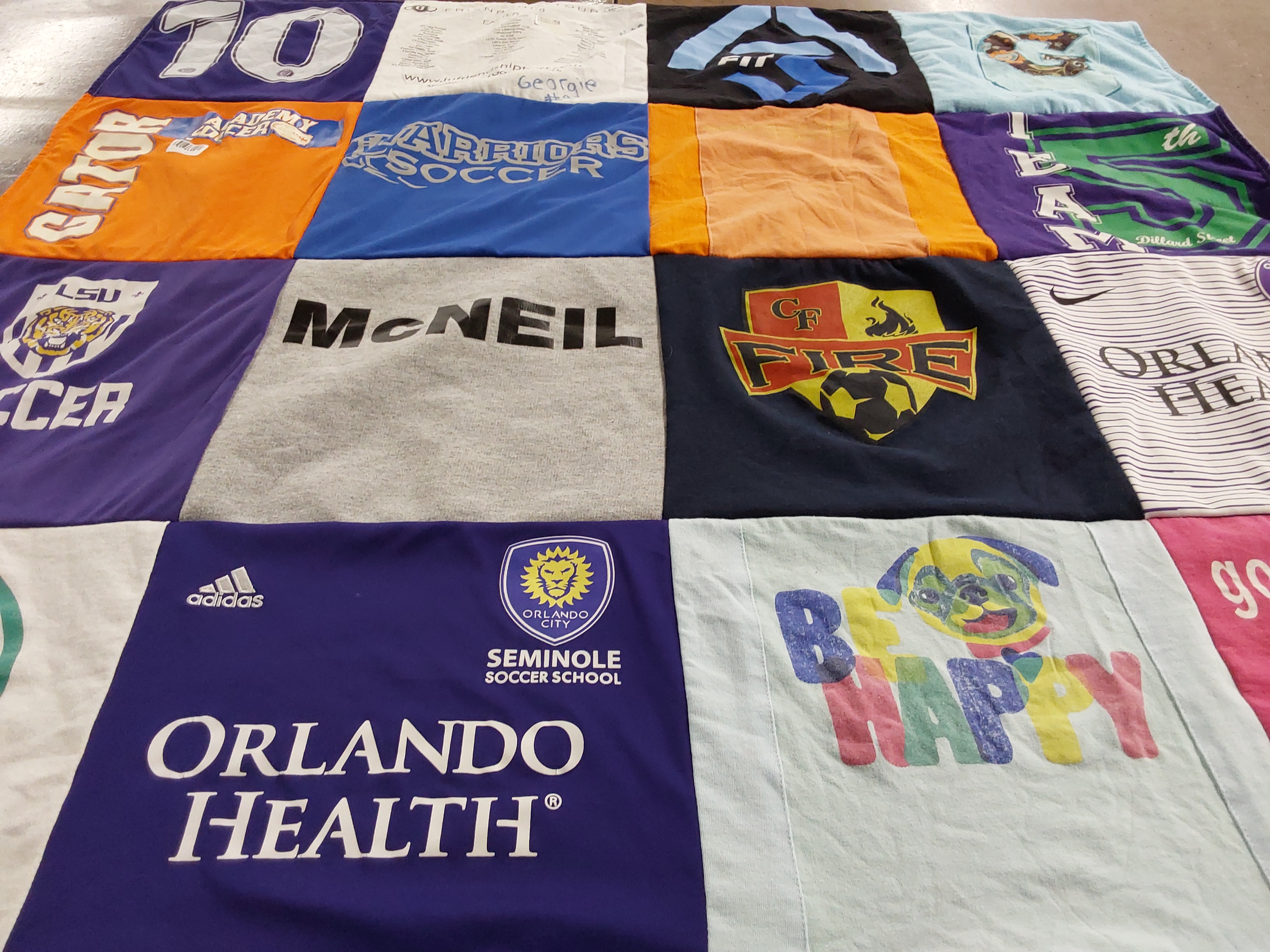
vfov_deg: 49.7
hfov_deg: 63.4
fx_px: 1027
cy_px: 476
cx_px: 635
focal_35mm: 28
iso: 125
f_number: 1.9
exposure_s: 1/60
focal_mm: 2.91
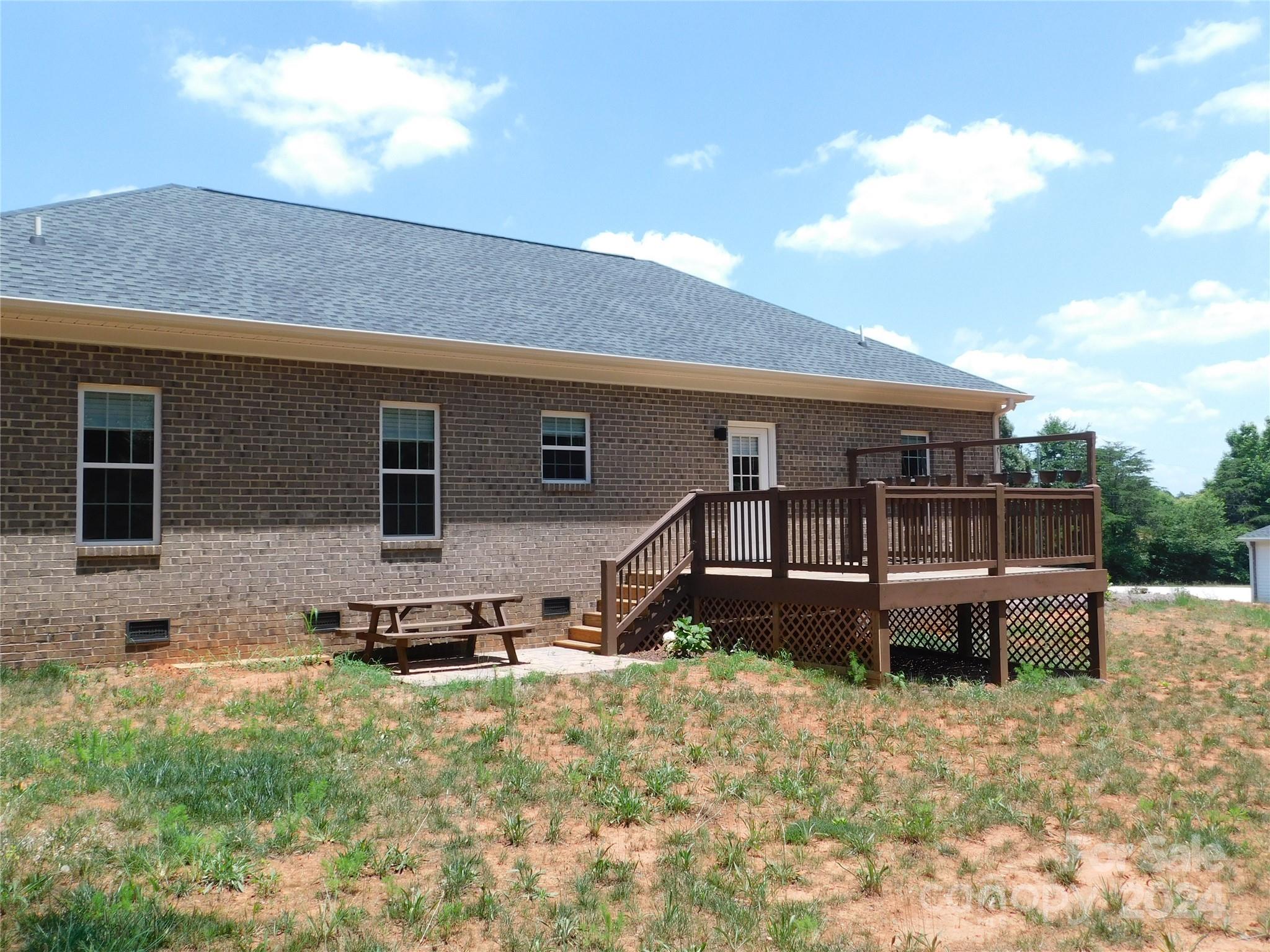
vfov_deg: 46.8
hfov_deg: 60.0
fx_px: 1101
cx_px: 635
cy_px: 476
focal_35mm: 30
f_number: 3.2
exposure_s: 1/800
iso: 125
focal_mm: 5.3
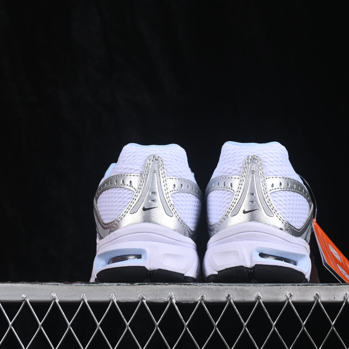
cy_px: 175
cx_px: 205
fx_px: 1095
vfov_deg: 18.1
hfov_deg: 18.1
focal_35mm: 96
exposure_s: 1/80
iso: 160
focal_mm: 50
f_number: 8
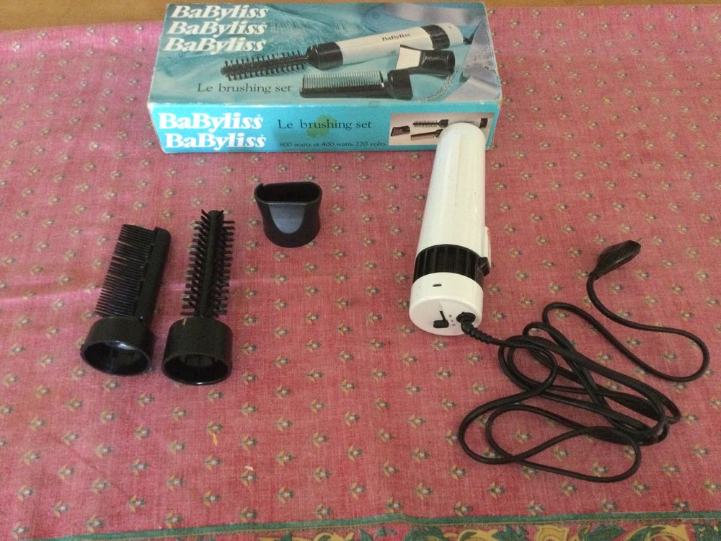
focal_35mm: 31
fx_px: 646
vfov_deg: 45.4
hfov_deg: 58.4
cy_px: 270
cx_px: 360
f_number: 2.4
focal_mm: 3.3
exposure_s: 1/17
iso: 500
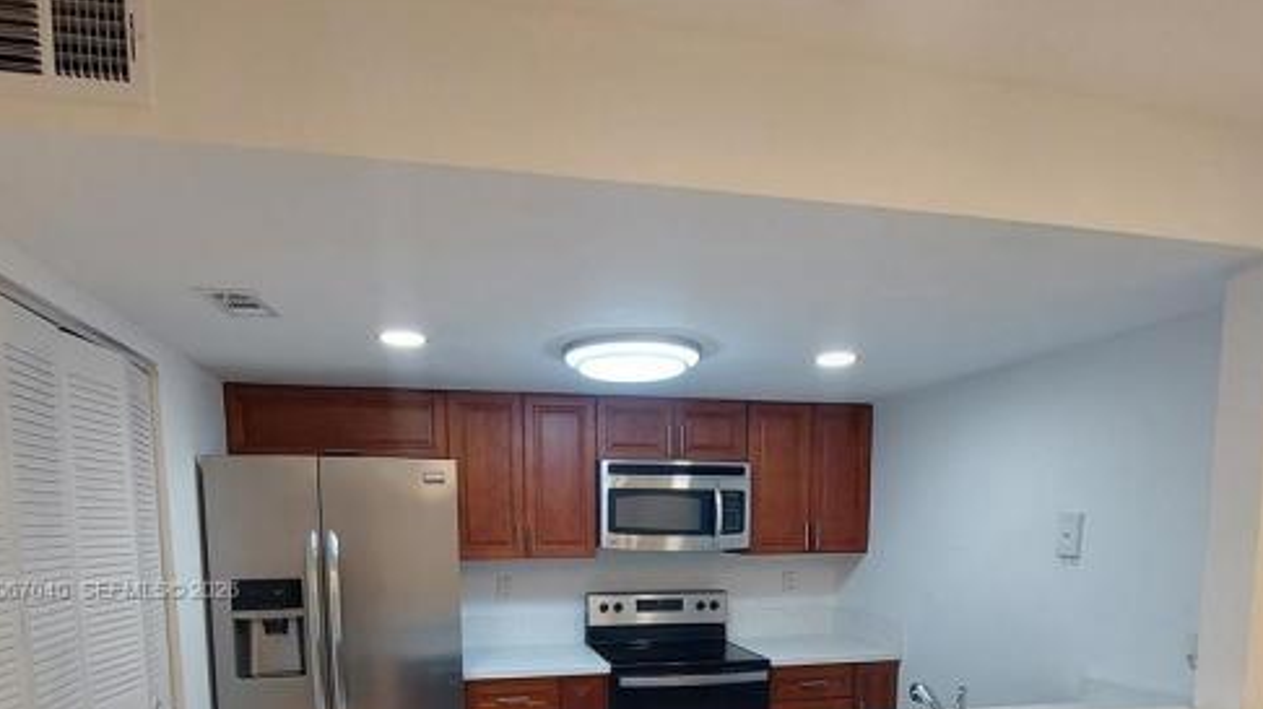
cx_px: 652
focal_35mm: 21
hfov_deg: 83.8
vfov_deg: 49.6
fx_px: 703
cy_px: 592
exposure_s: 1/60
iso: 80
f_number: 2.2
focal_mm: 1.74
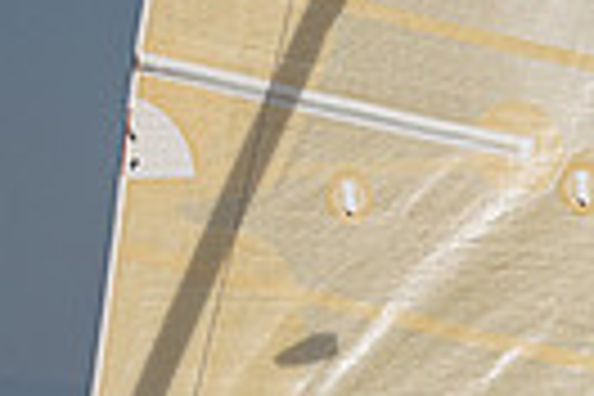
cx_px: 1149
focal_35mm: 764
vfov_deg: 1.8
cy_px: 483
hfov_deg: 2.7
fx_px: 12605
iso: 400
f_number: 4.8
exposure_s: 1/6400
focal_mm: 150
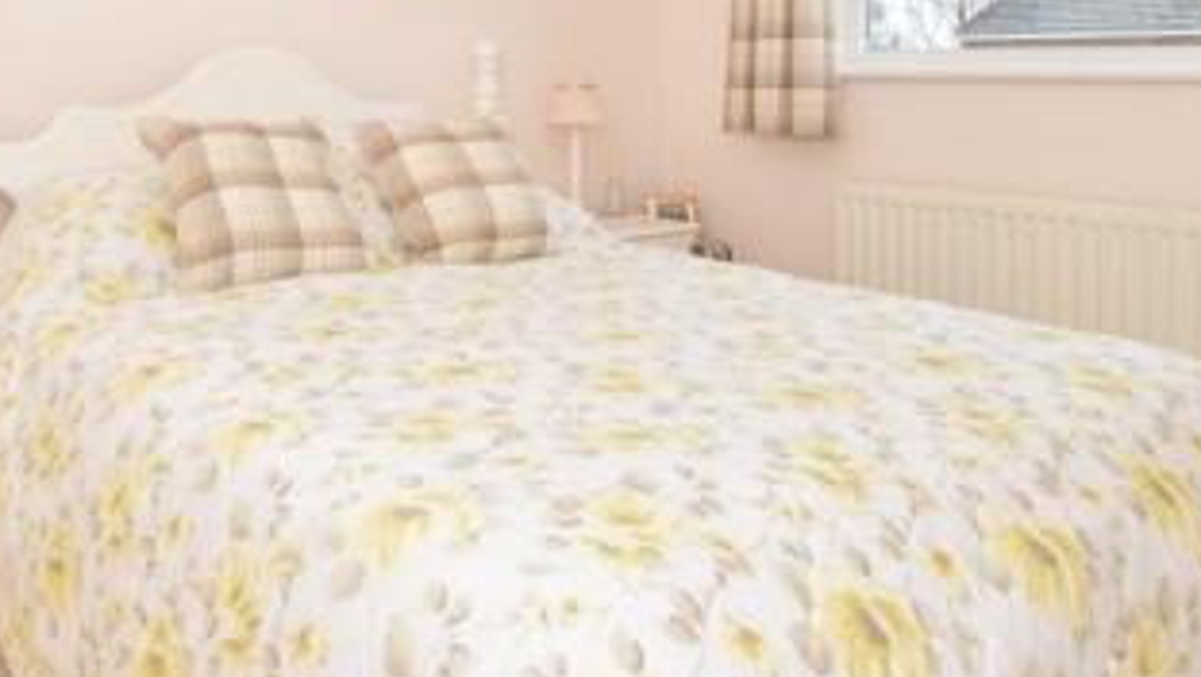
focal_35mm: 33
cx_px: 423
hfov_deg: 58.4
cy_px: 63
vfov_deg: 33.7
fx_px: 1052
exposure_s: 1/60
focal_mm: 10
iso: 500
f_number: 8
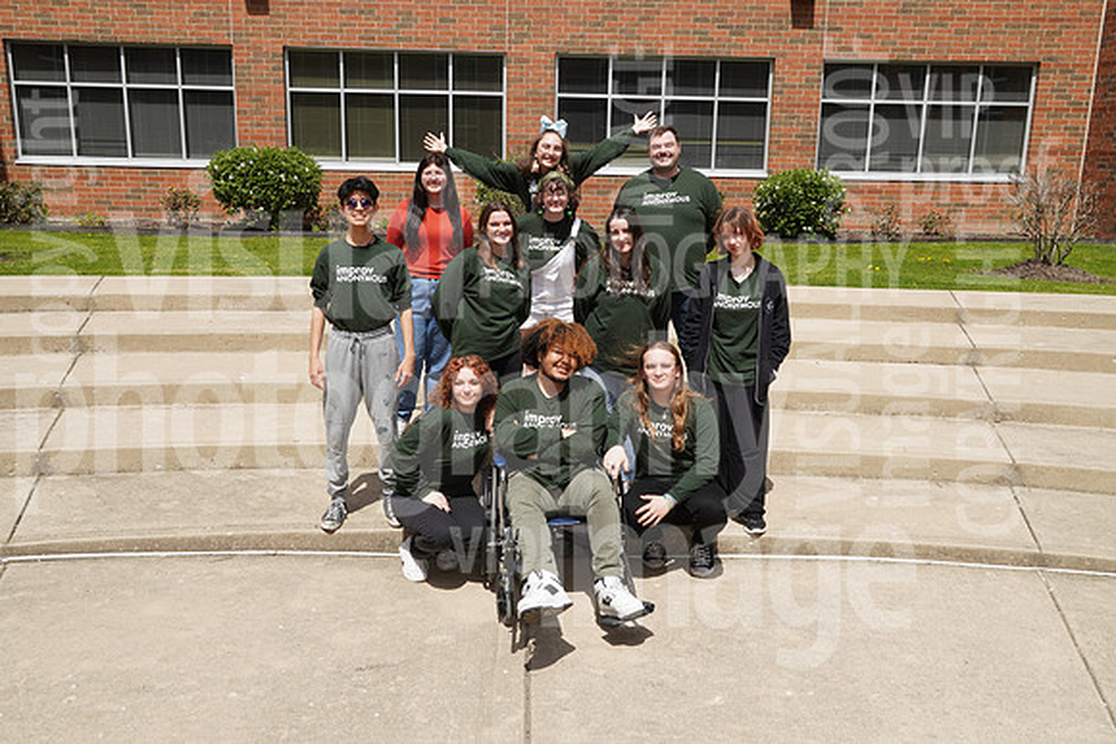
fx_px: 1023
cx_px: 558
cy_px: 372
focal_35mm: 33
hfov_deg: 57.2
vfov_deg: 40.0
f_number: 11
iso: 100
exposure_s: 1/125
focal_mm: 22
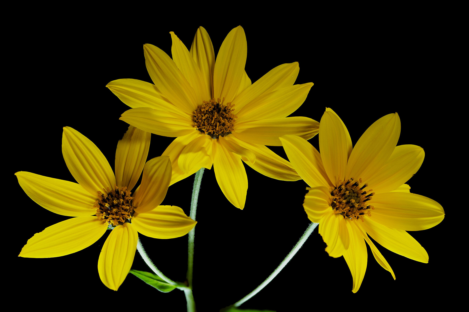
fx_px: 1368
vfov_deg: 13.0
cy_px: 156
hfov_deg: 19.5
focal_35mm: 105
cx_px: 234
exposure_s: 1/5
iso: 100
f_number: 8
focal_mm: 105
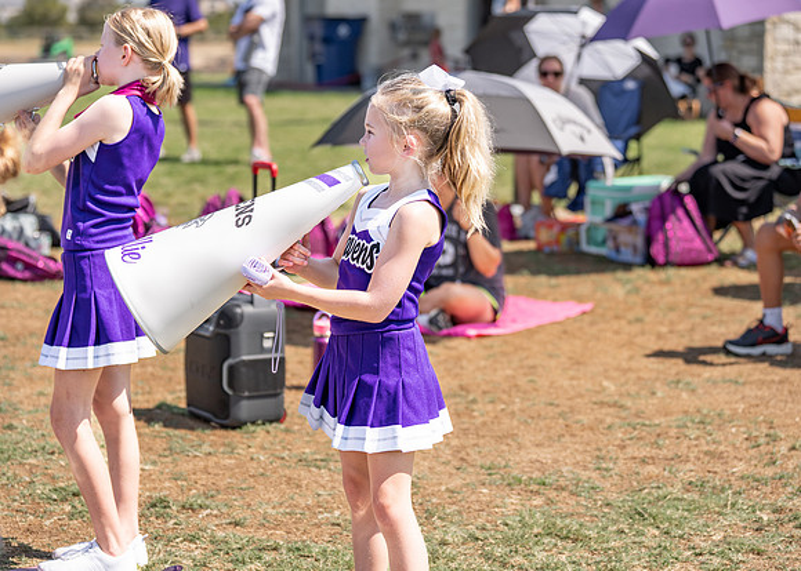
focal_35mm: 90
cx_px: 375
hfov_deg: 22.1
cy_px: 225
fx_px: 2049
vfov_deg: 15.9
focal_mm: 70
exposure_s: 1/2500
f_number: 2.8
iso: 160
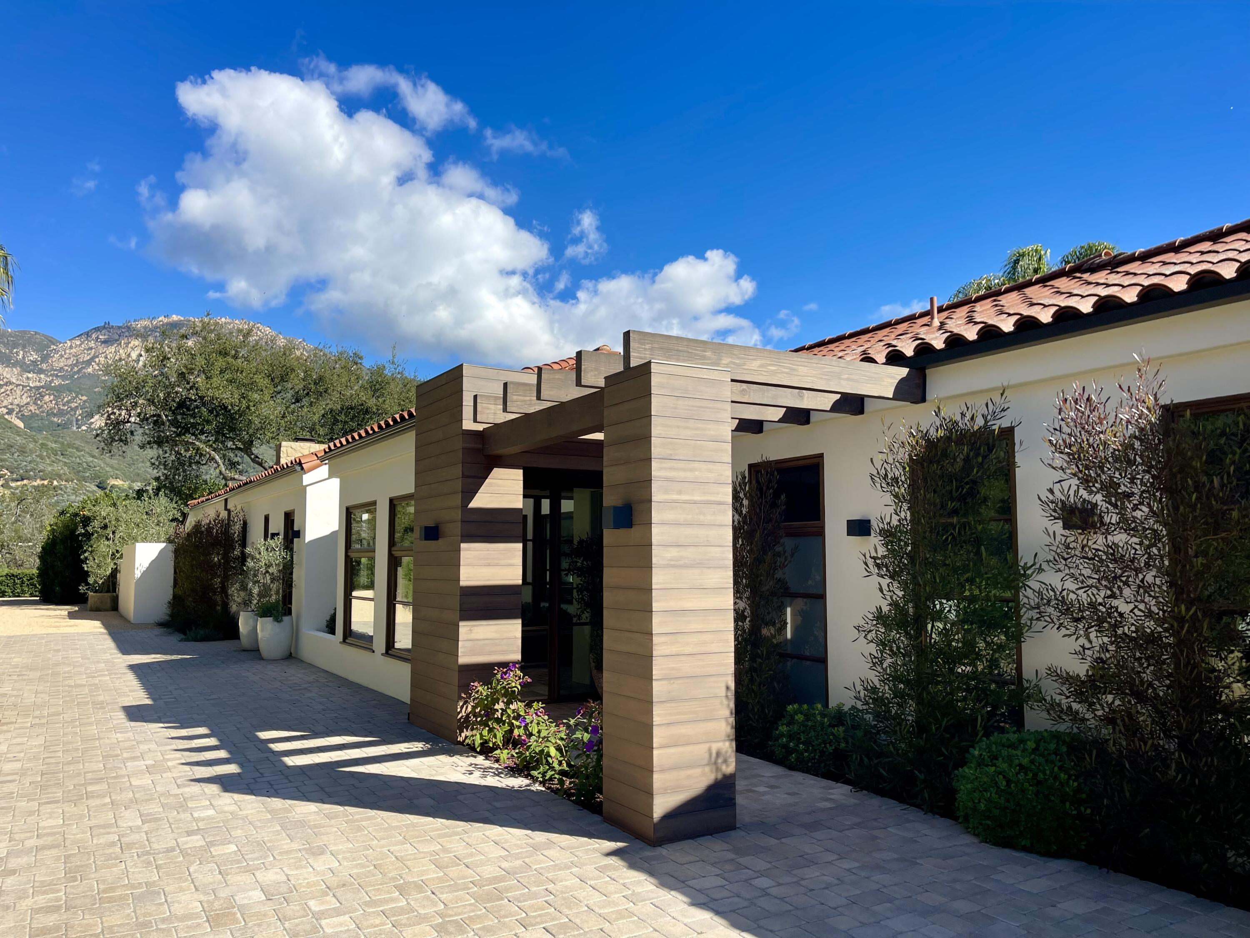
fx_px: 903
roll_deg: +0.1
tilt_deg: +5.7
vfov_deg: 54.9
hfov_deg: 69.4
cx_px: 625
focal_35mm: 25
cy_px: 469
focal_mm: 5.1
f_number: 1.6
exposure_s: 1/2857
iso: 32
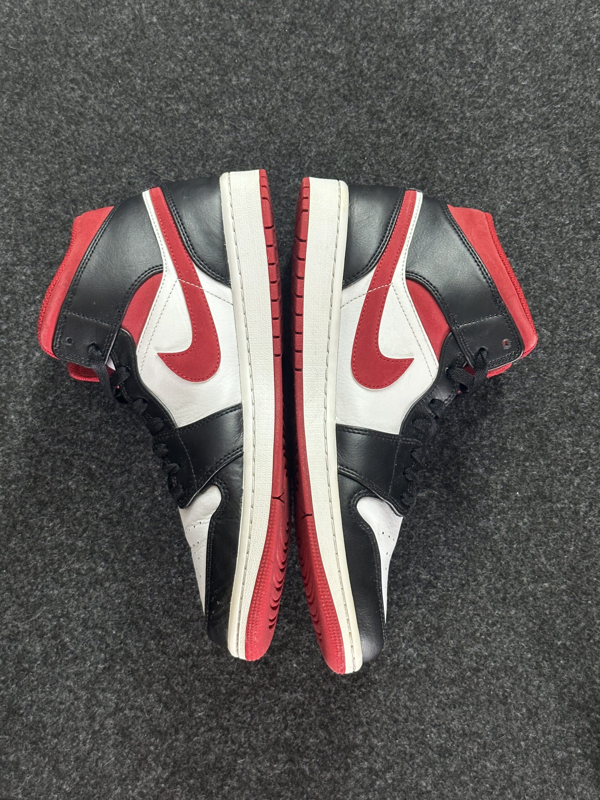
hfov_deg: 30.3
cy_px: 400
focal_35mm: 48
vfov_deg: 39.7
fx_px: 1109
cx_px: 300
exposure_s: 1/50
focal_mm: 6.86
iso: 250
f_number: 1.78
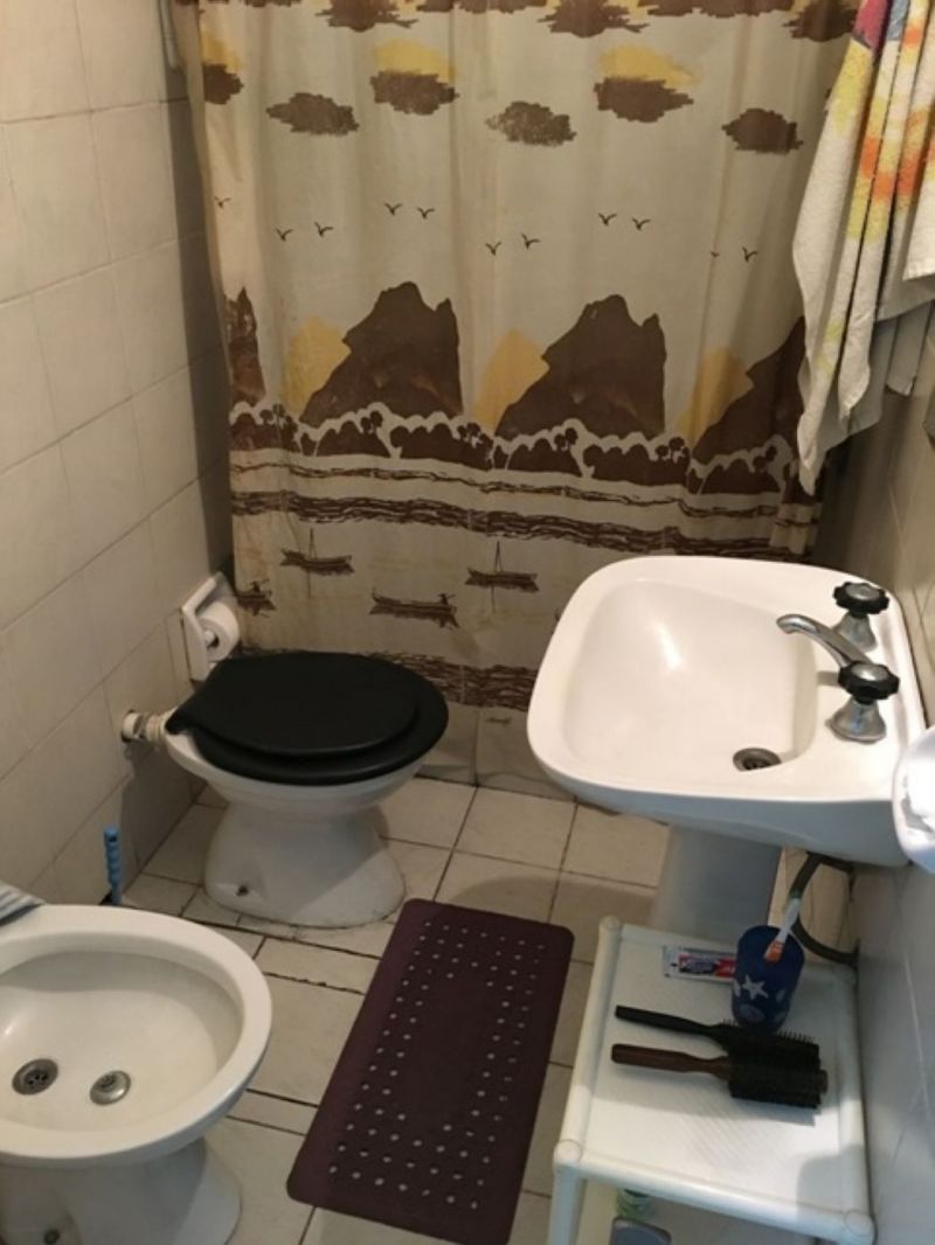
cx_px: 468
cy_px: 622
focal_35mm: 29
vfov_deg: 61.6
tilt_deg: -28.4
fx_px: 1044
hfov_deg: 48.2
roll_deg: -1.8
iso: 200
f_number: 2.2
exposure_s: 1/20
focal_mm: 4.15
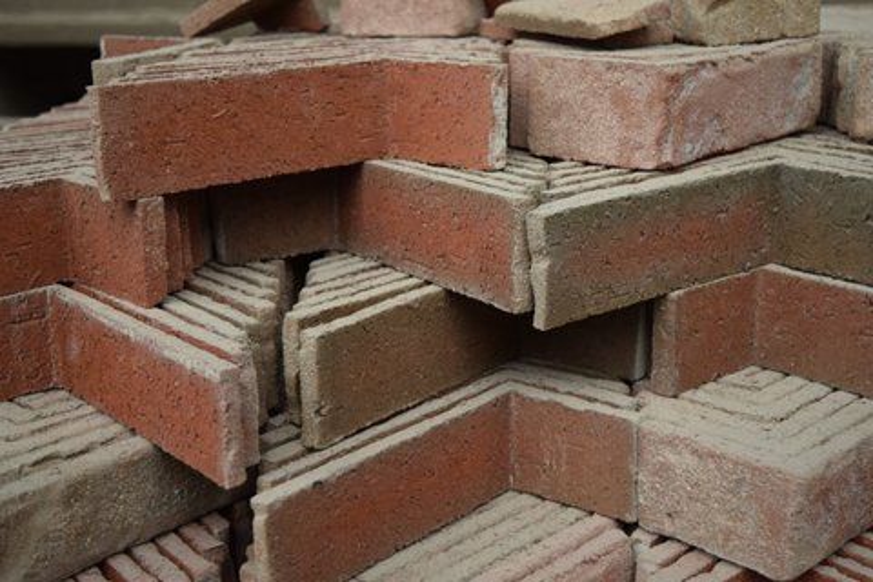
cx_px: 436
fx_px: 1237
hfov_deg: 38.9
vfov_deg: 26.5
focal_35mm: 51
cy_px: 291
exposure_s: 1/50
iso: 500
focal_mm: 34
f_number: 4.5
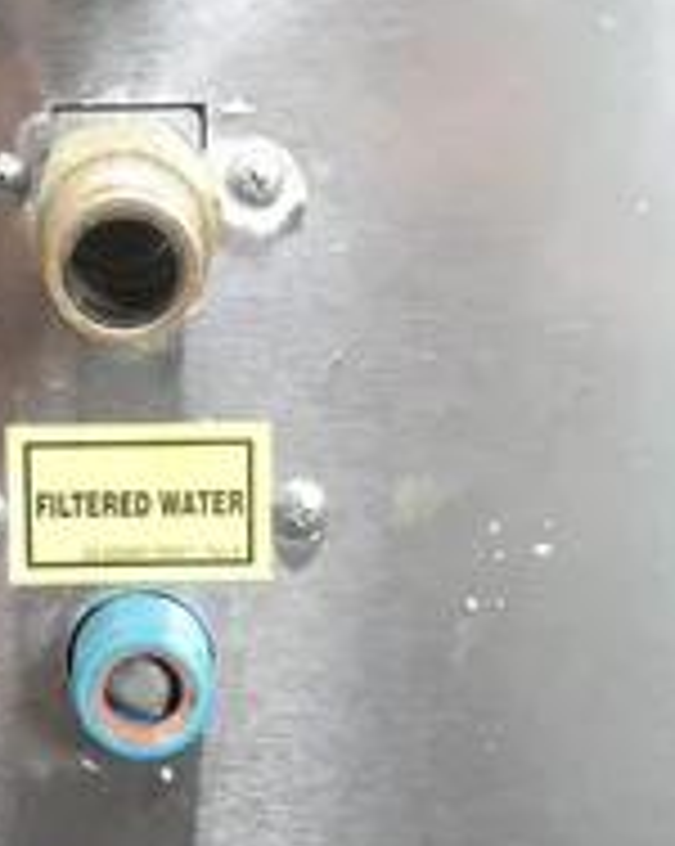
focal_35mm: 64
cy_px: 220
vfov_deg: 29.2
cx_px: 137
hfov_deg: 23.5
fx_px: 1601
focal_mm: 11.76
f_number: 3.5
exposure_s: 1/40
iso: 2500
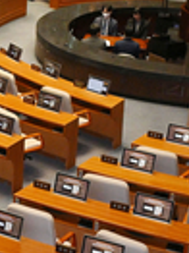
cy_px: 70
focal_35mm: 136
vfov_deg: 14.5
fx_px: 992
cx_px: -256
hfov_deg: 9.7
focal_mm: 33
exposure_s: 1/250
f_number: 7.1
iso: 3200
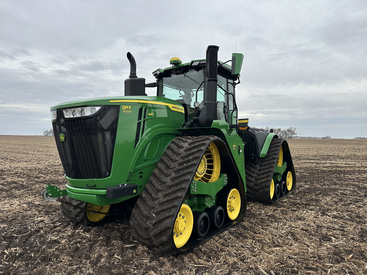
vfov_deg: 56.8
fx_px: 254
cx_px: 184
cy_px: 138
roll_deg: -0.9
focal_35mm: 24
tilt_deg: +0.0
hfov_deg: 71.6
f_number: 1.78
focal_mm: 6.86
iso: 80
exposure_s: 1/1304
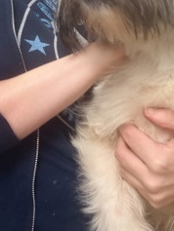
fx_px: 308
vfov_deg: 39.7
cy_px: 49
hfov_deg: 30.4
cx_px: 151
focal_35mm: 46
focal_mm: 5.96
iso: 100
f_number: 1.6
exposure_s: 1/44
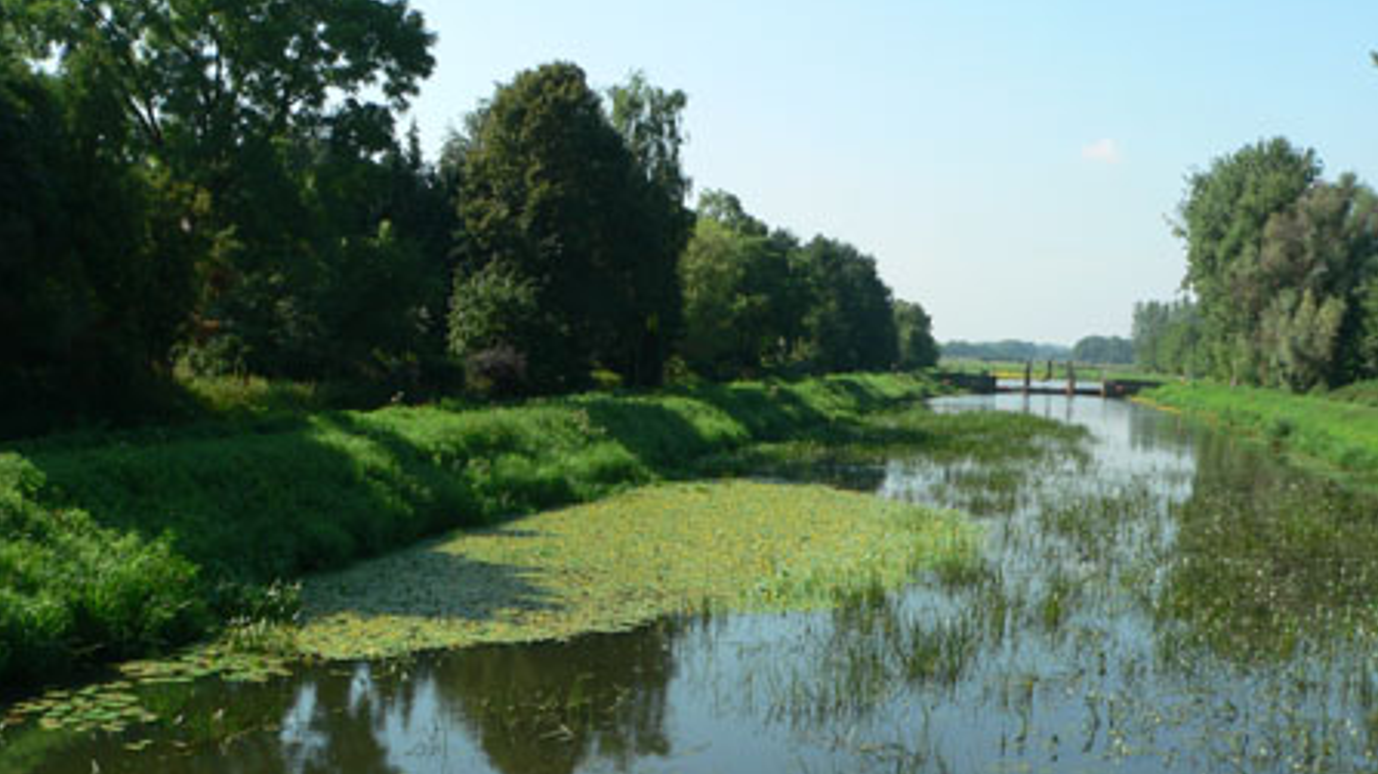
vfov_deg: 26.4
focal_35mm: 45
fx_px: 1644
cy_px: 487
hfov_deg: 45.5
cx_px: 691
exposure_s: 1/160
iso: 100
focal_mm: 6.8
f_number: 8
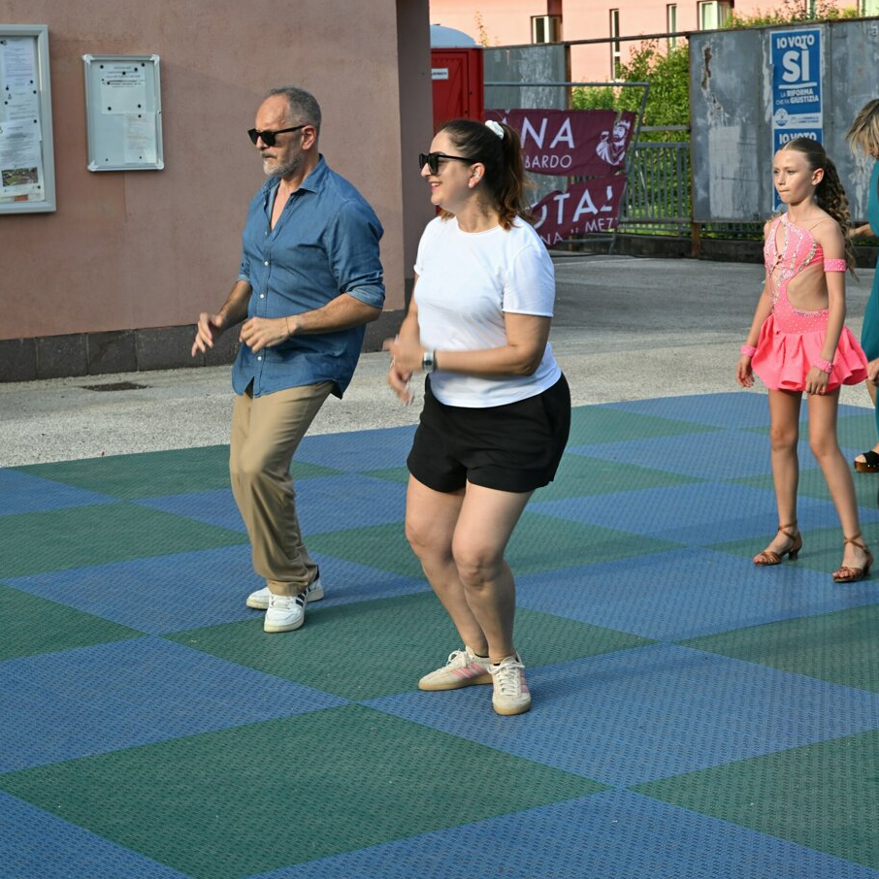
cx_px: 441
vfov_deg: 19.3
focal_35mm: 90
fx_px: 2586
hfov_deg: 19.3
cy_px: 333
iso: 200
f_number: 8
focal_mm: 70
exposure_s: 1/125
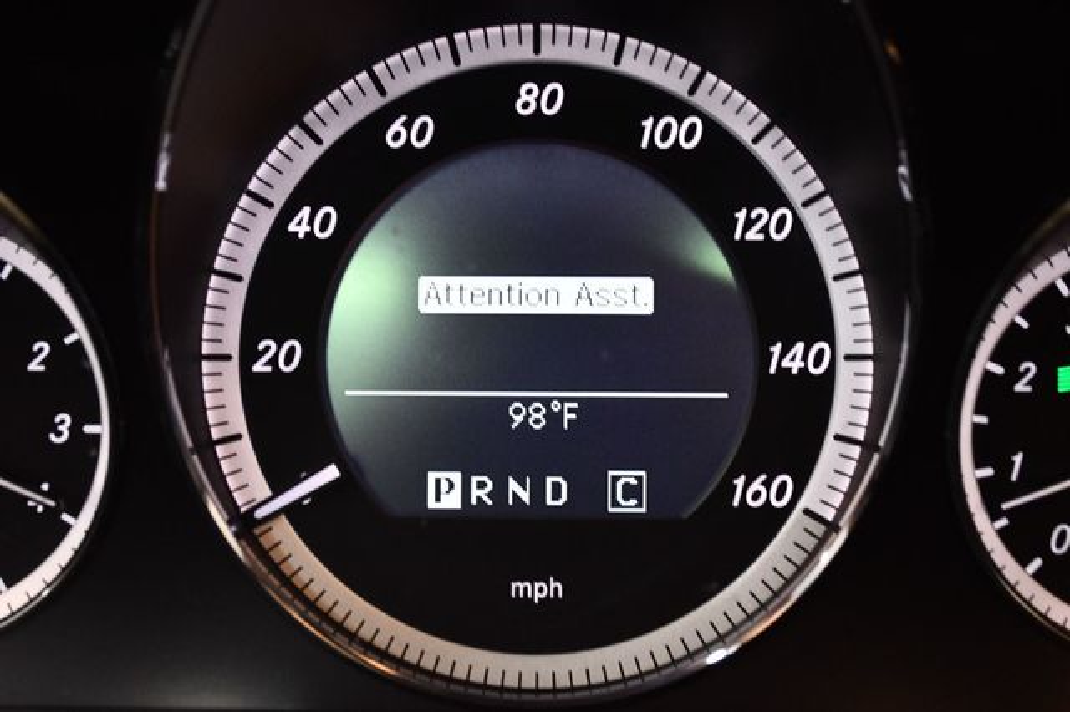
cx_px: 535
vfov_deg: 23.8
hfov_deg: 35.1
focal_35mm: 57
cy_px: 356
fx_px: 1693
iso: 3200
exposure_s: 1/60
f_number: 5
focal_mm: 38
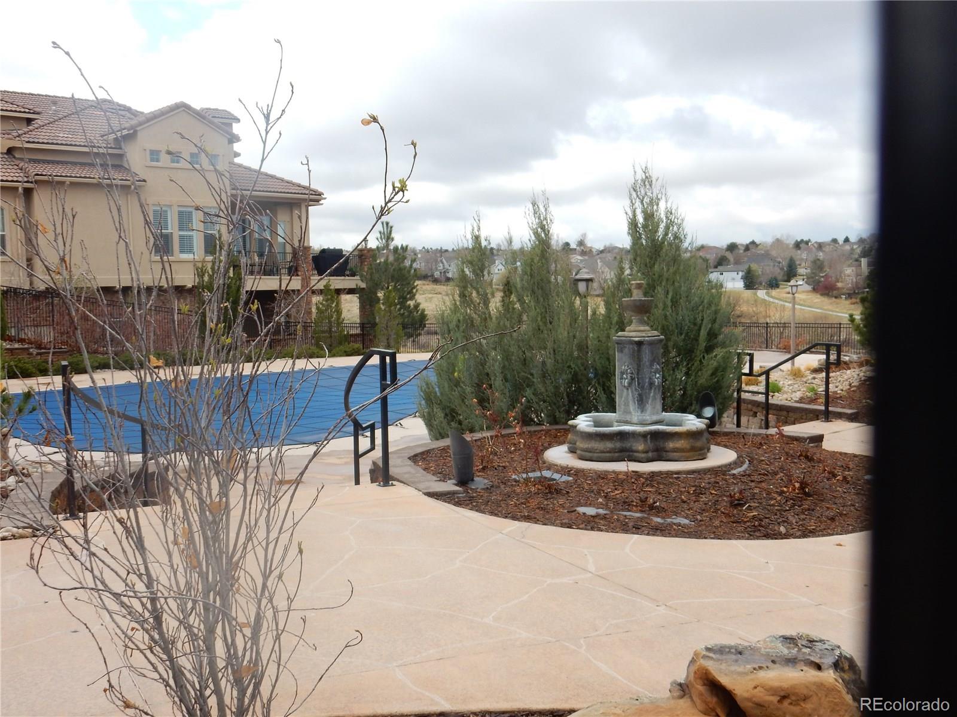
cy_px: 358
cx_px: 478
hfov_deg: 51.4
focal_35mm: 36
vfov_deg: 39.7
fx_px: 995
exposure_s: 1/800
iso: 125
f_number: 4
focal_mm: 6.4
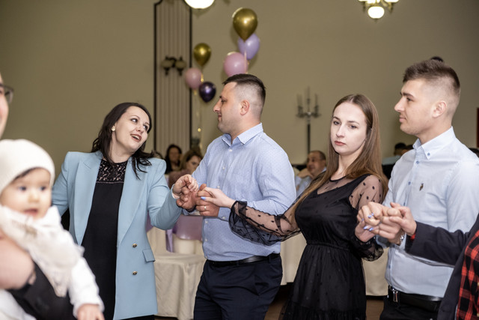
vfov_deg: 16.5
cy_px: 160
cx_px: 240
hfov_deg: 24.5
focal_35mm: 83
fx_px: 1105
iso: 1250
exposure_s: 1/160
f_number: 2.8
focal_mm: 55
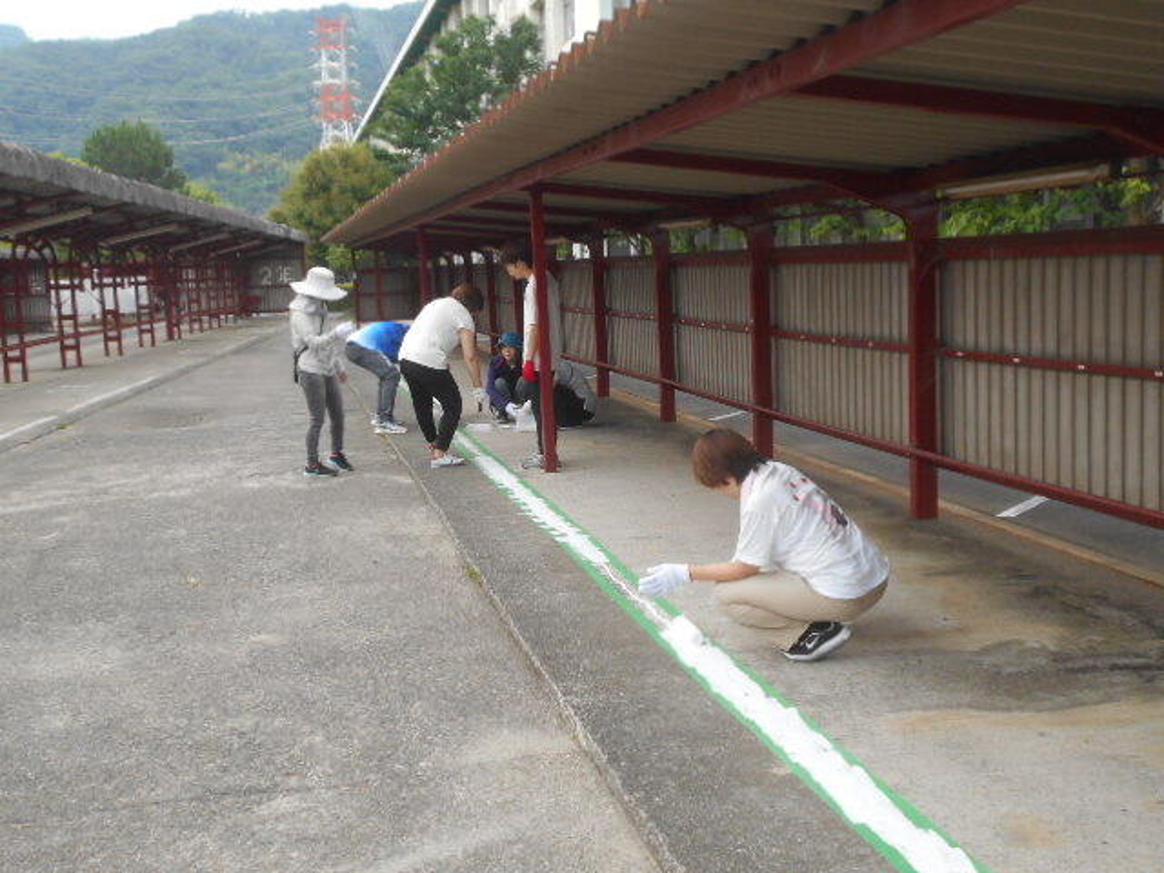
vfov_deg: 36.8
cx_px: 582
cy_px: 436
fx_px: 1311
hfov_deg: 47.9
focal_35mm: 39
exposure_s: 1/250
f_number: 3.9
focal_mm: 6.7
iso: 180
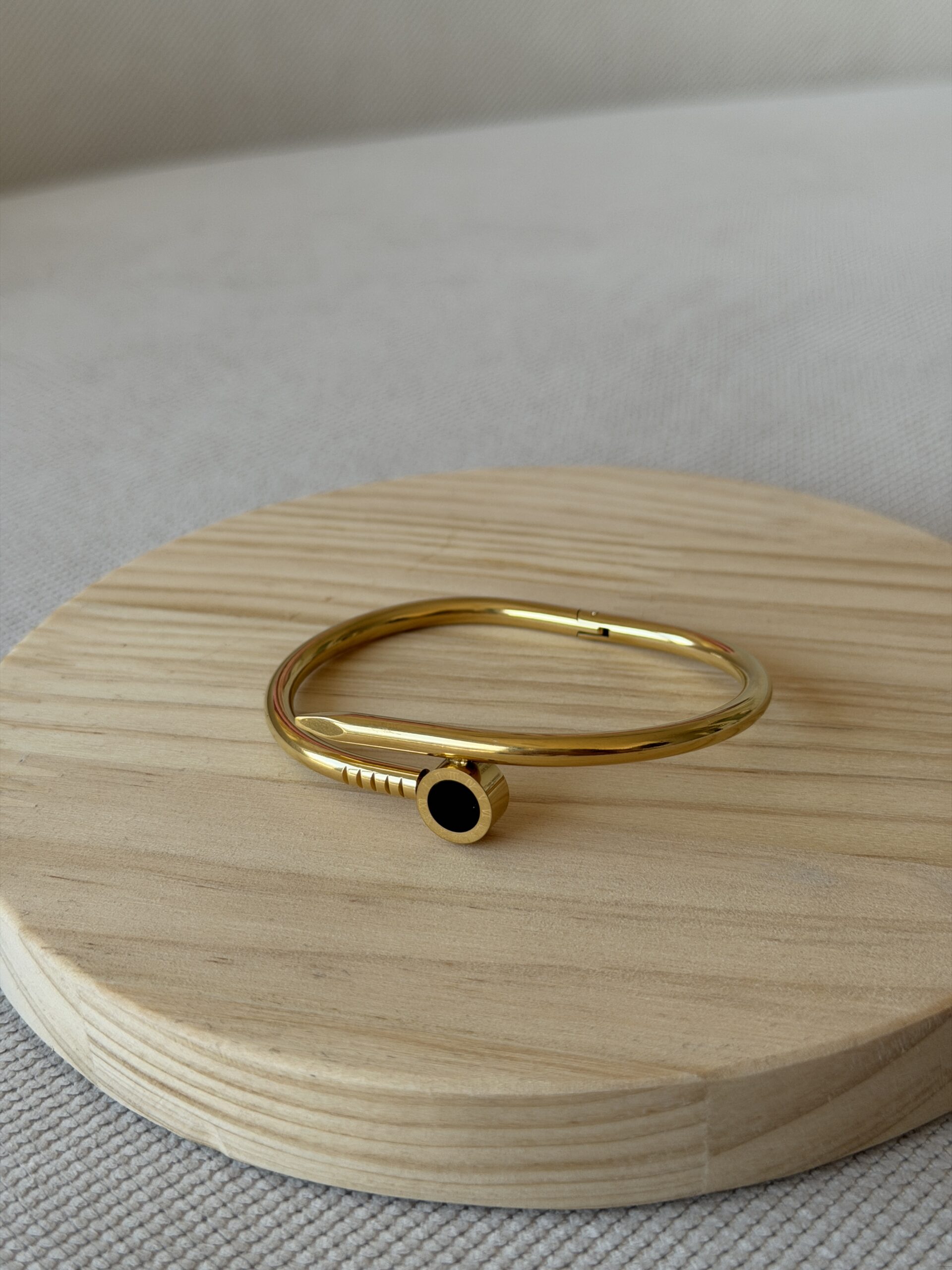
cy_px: 635
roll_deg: +1.5
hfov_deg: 30.3
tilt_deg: -28.0
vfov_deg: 39.7
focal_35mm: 48
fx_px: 1760
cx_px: 476
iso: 64
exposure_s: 1/286
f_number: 1.78
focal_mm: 6.76
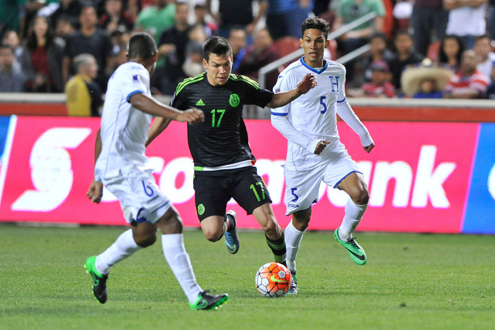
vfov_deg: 3.4
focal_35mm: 402
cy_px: 165
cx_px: 248
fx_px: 5526
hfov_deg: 5.1
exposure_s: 1/1000
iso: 4000
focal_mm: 400
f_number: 4
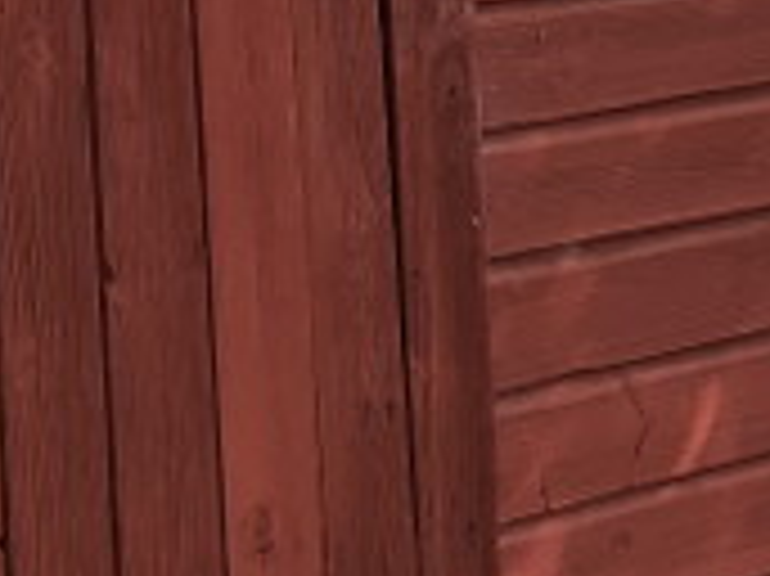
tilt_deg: -0.5
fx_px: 3490
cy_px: -274
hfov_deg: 12.6
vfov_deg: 9.2
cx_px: 563
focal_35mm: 157
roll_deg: +3.0
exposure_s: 1/120
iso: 64
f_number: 1.8
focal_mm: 3.99
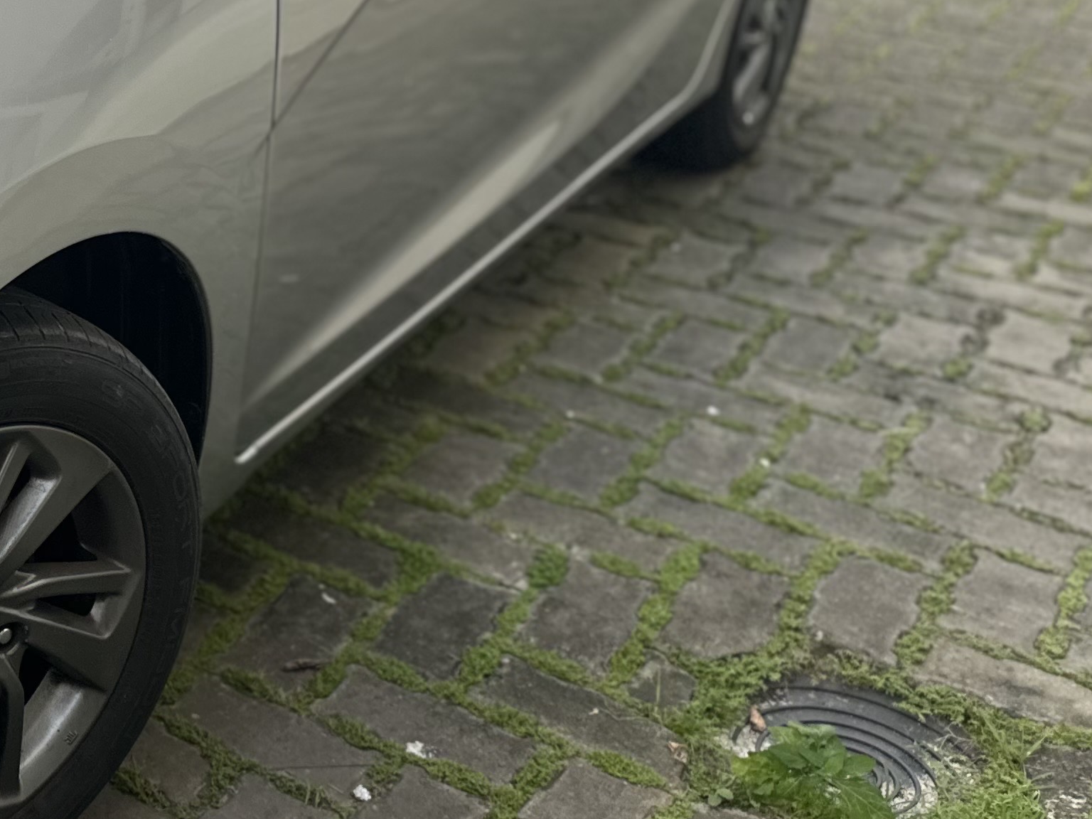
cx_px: -324
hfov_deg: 26.2
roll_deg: -0.4
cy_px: 209
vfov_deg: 23.1
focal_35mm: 63
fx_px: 1987
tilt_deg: -21.0
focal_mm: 6.86
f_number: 1.78
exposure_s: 1/2732
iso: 80
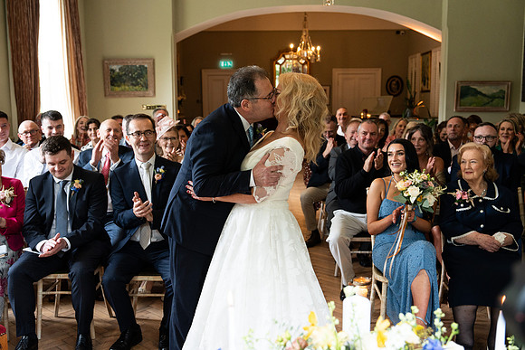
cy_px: 175
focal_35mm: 38
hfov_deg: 50.7
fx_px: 554
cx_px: 262
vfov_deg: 35.1
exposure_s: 1/200
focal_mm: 38
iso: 2000
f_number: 3.5
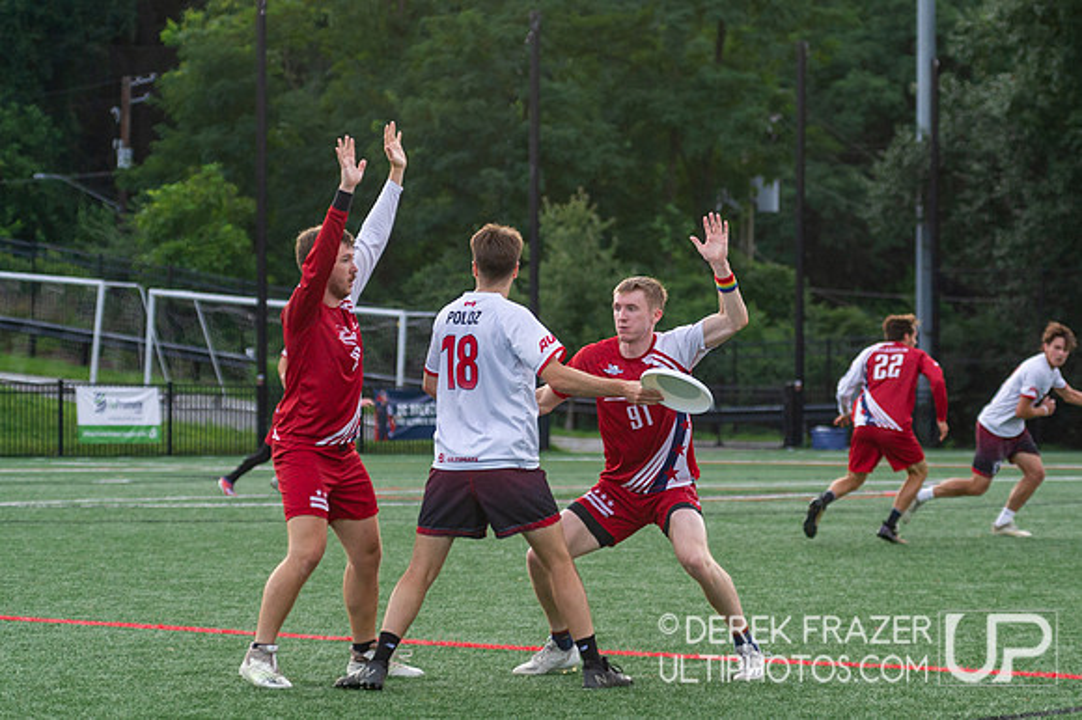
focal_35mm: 137
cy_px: 330
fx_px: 4108
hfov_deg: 15.0
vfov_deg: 10.0
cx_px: 614
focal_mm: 100
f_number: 4
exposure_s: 1/1600
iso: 1100
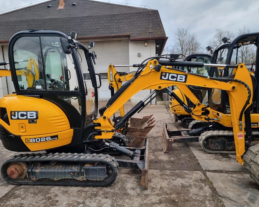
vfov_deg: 54.9
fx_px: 199
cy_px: 107
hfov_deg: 66.0
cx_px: 126
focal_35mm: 26
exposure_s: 1/100
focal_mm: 6.7
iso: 50
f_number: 1.8
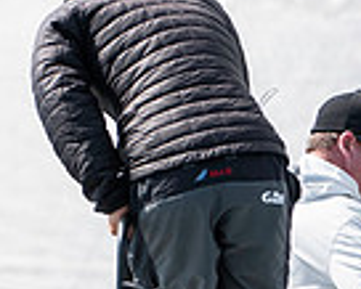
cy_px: 449
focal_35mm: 1444
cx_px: 406
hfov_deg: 1.3
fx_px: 15439
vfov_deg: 1.1
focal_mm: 240
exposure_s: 1/1600
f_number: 5.6
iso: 400
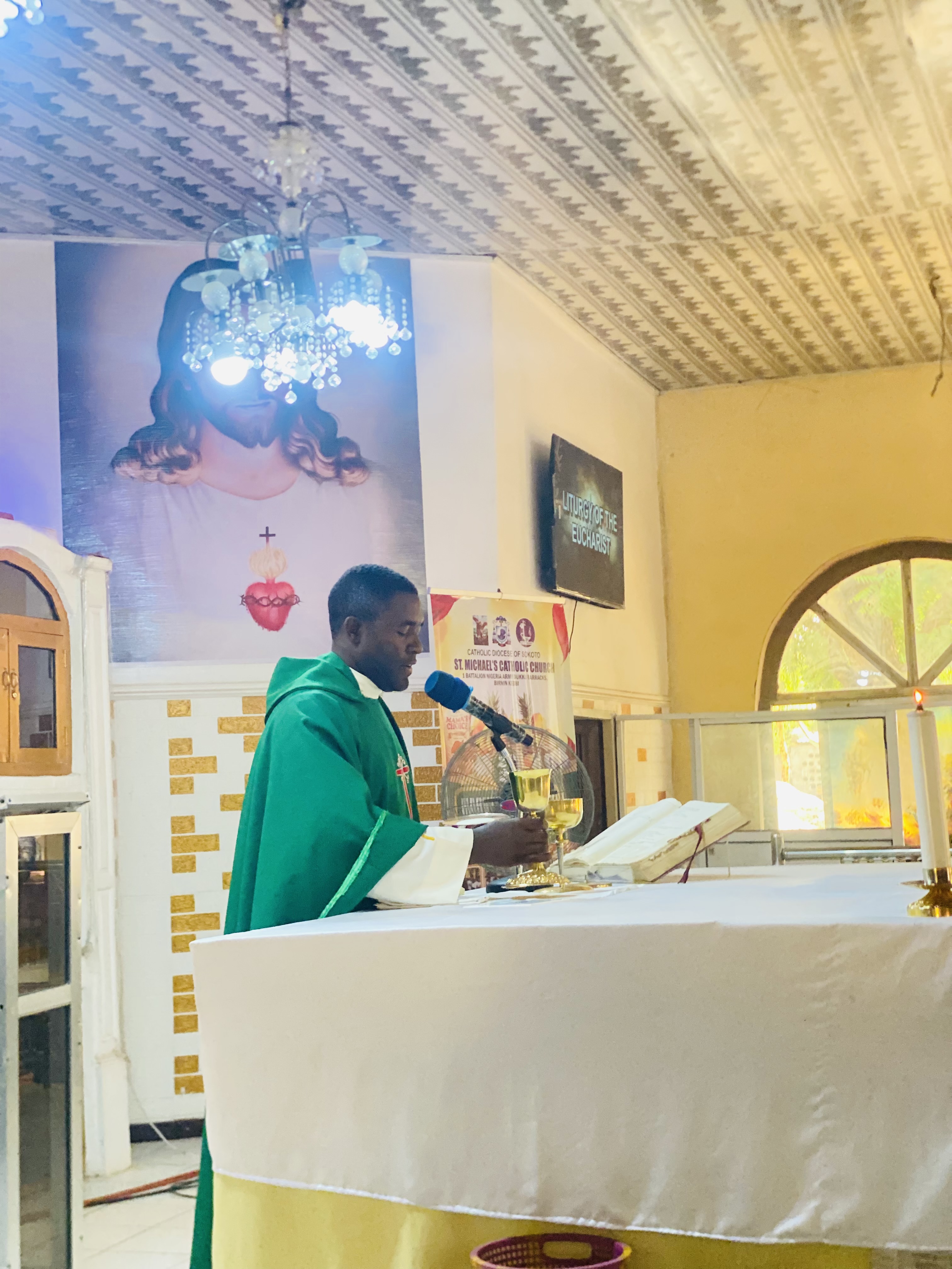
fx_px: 1907
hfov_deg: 28.0
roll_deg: +1.9
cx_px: 476
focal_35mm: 52
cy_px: 634
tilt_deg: +6.0
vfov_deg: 36.8
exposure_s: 1/78
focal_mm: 6
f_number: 2
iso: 200
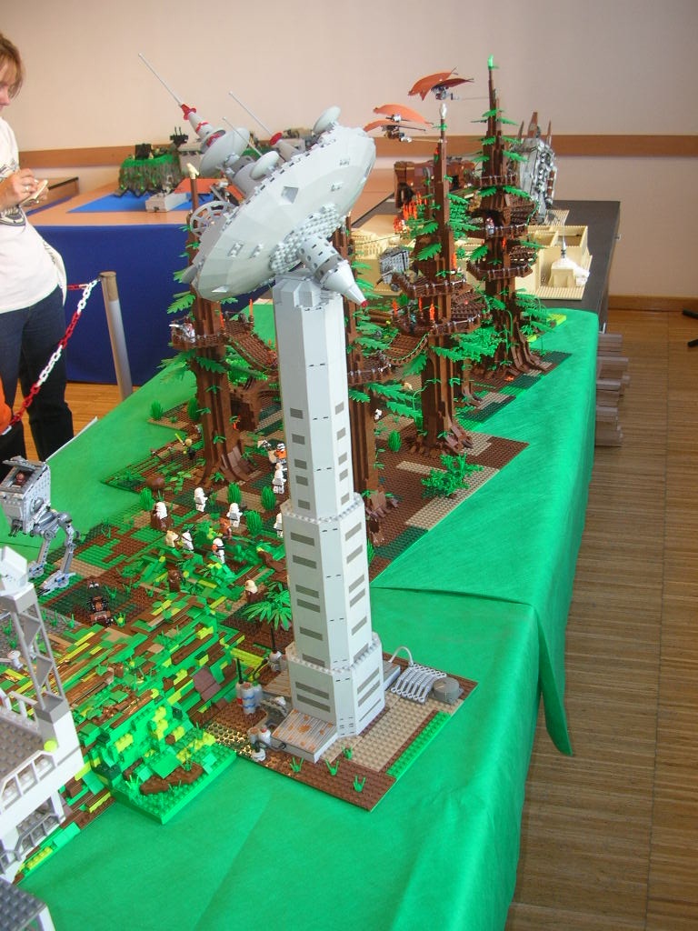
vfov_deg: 52.6
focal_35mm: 35
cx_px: 349
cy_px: 466
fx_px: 941
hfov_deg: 40.7
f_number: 2.8
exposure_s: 1/23.1
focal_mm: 5.8
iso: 50
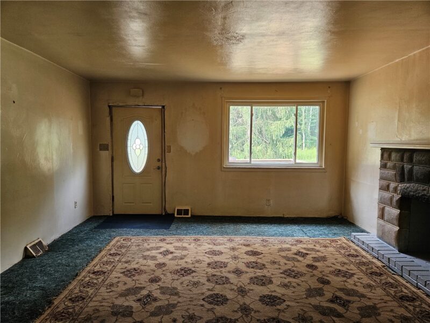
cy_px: 162
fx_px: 286
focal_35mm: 23
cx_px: 215
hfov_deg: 73.9
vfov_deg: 58.9
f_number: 1.8
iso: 250
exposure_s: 1/120
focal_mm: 5.4
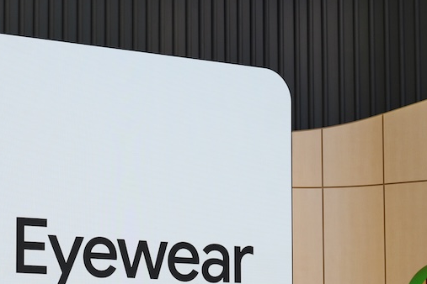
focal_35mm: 116
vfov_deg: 11.7
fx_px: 1376
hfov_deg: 17.5
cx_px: 78
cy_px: 286
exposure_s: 1/640
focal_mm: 49
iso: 320
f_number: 5
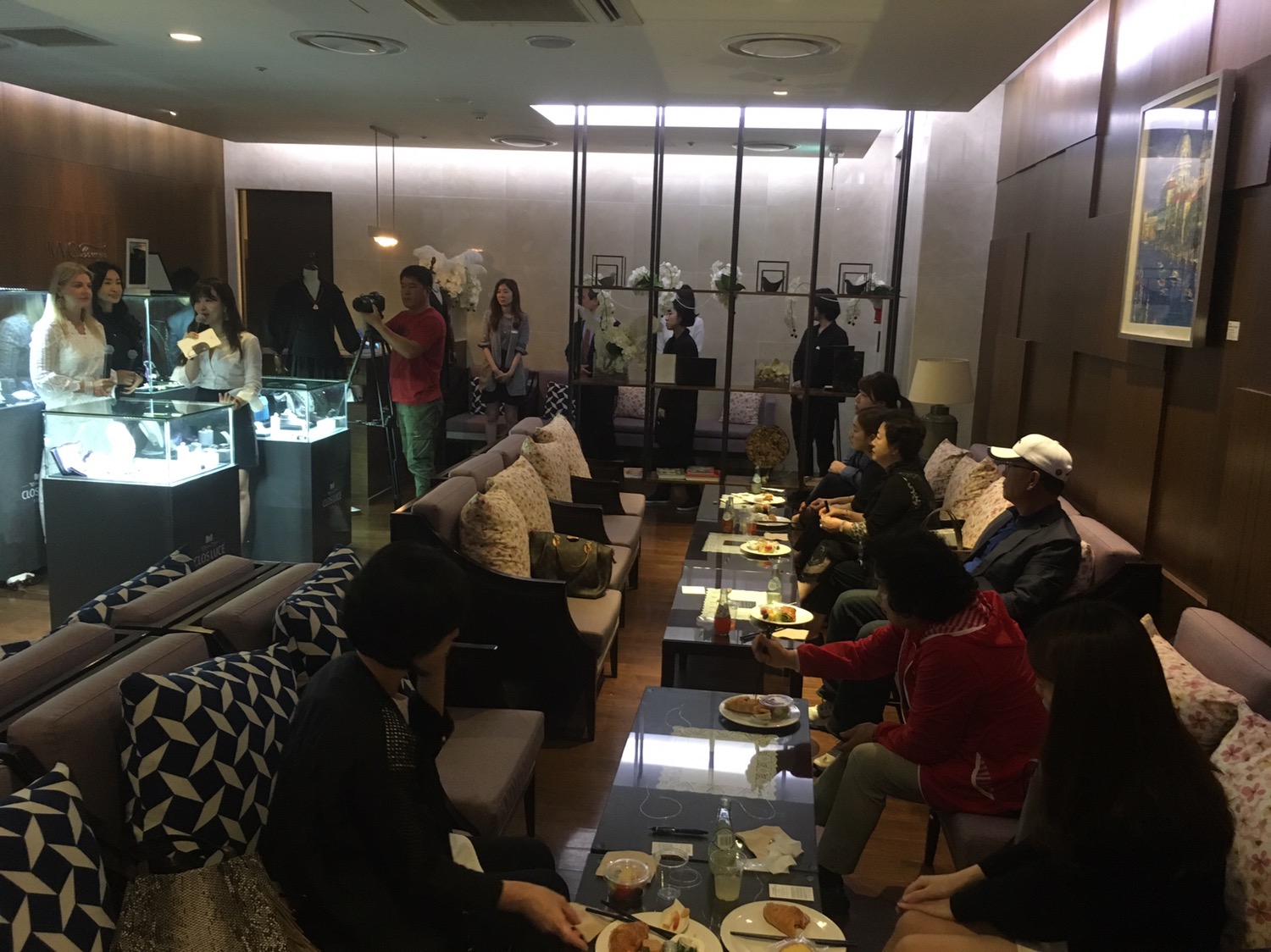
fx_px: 1064
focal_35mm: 29
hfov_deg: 61.7
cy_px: 476
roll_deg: -2.0
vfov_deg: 48.2
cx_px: 636
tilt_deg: -10.5
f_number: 2.2
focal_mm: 4.15
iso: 200
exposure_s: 1/17
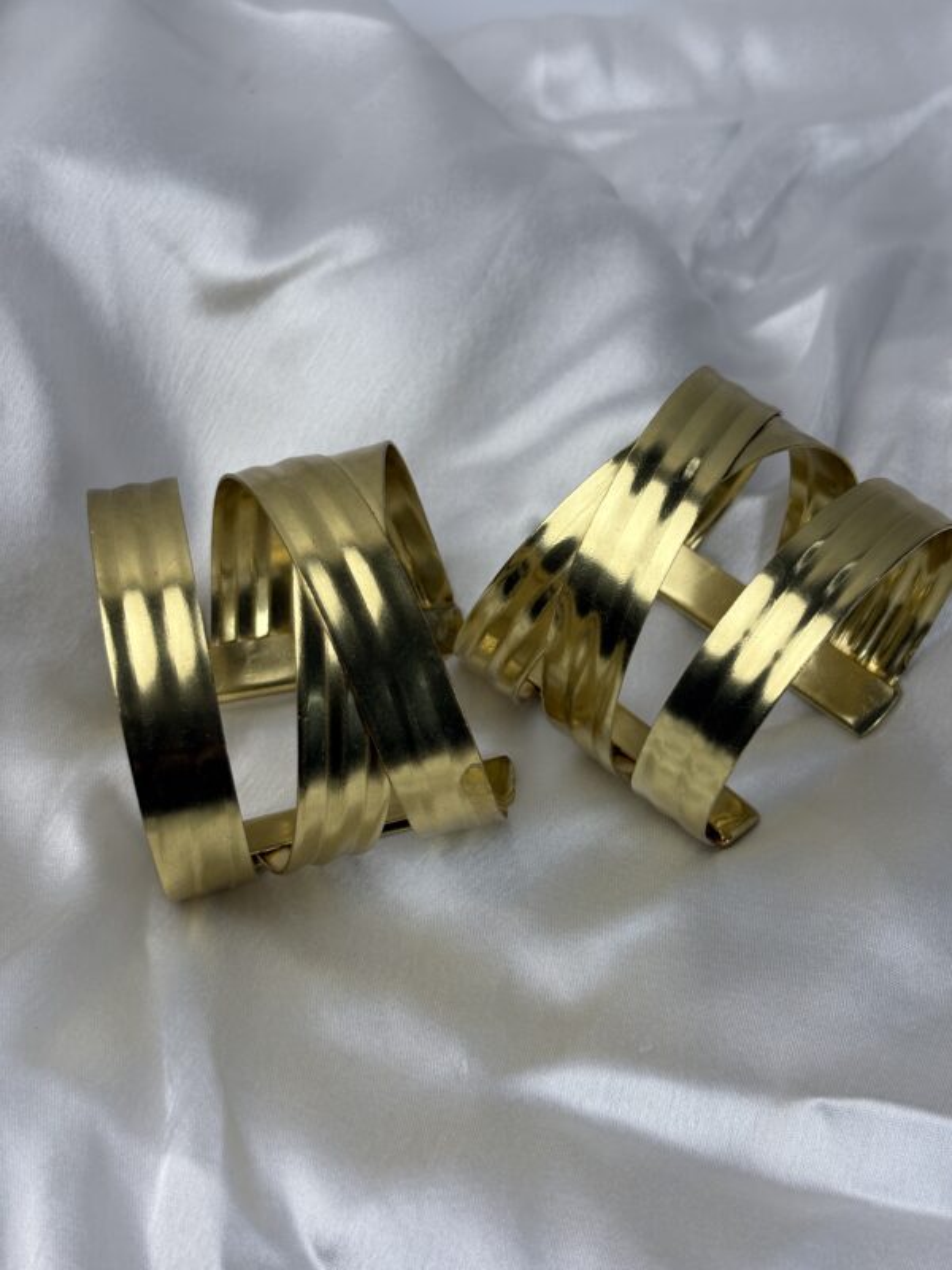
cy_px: 635
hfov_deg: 28.0
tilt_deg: -53.4
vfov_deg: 36.8
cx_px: 476
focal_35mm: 52
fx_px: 1907
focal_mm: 5.96
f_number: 1.6
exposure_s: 1/612
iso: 32
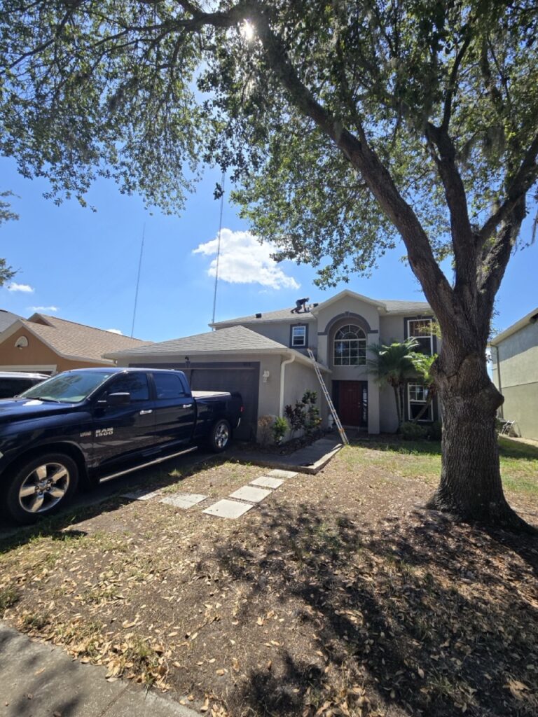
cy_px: 358
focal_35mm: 13
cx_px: 269
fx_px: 269
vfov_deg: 106.2
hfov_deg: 89.9
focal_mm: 2.2
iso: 50
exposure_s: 1/1601
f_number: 2.2
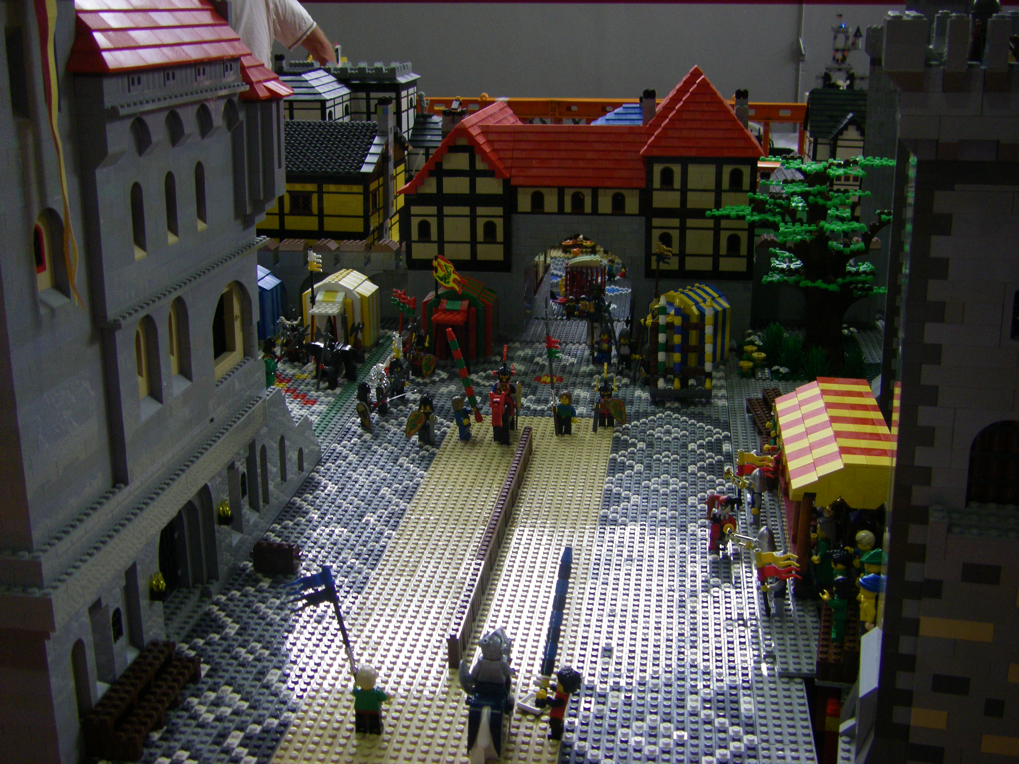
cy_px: 382
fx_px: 1236
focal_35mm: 42
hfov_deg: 44.8
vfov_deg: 34.3
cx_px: 510
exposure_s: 1/50
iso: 200
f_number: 3.5
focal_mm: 6.9
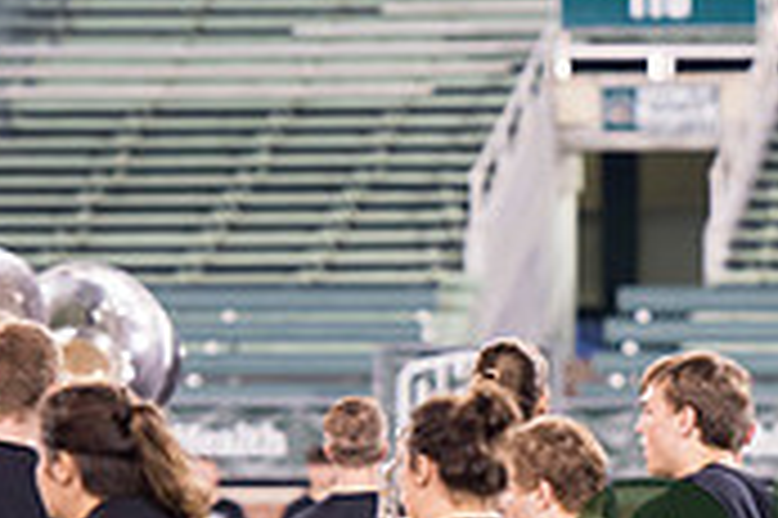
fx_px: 9780
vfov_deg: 3.0
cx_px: 908
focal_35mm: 453
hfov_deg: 4.5
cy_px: 691
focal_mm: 135
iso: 1000
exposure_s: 1/320
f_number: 2.8
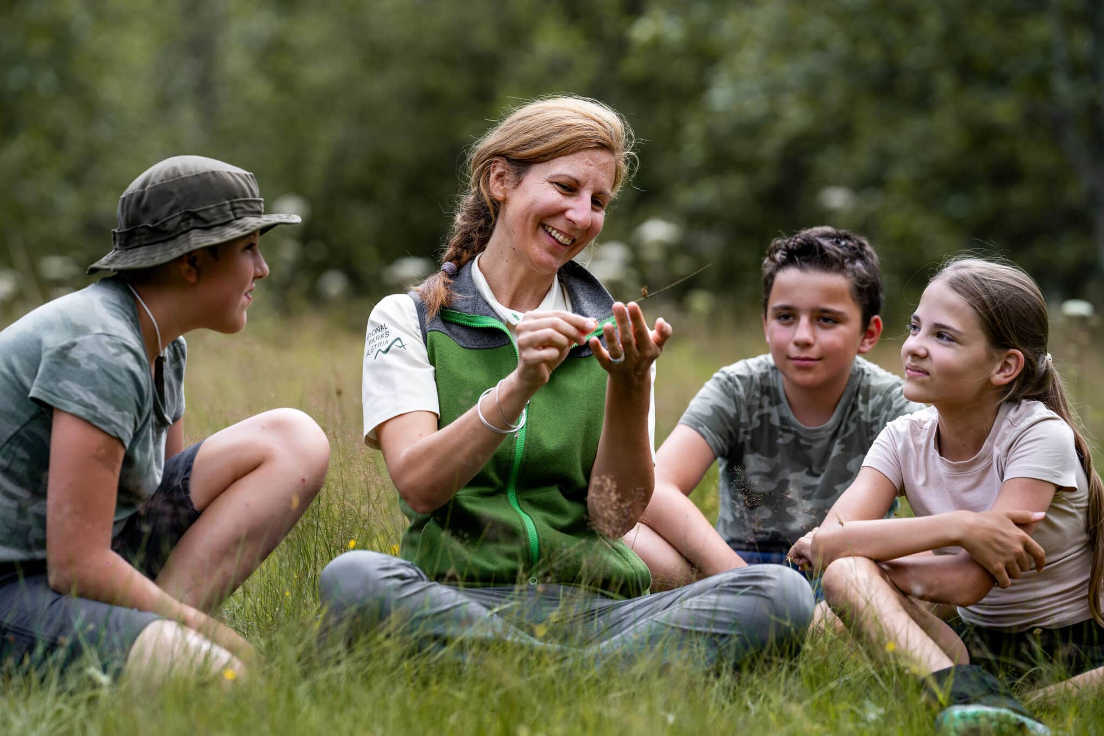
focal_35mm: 135
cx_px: 552
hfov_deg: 15.2
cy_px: 368
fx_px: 4139
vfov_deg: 10.2
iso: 80
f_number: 2.8
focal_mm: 135
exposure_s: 1/800
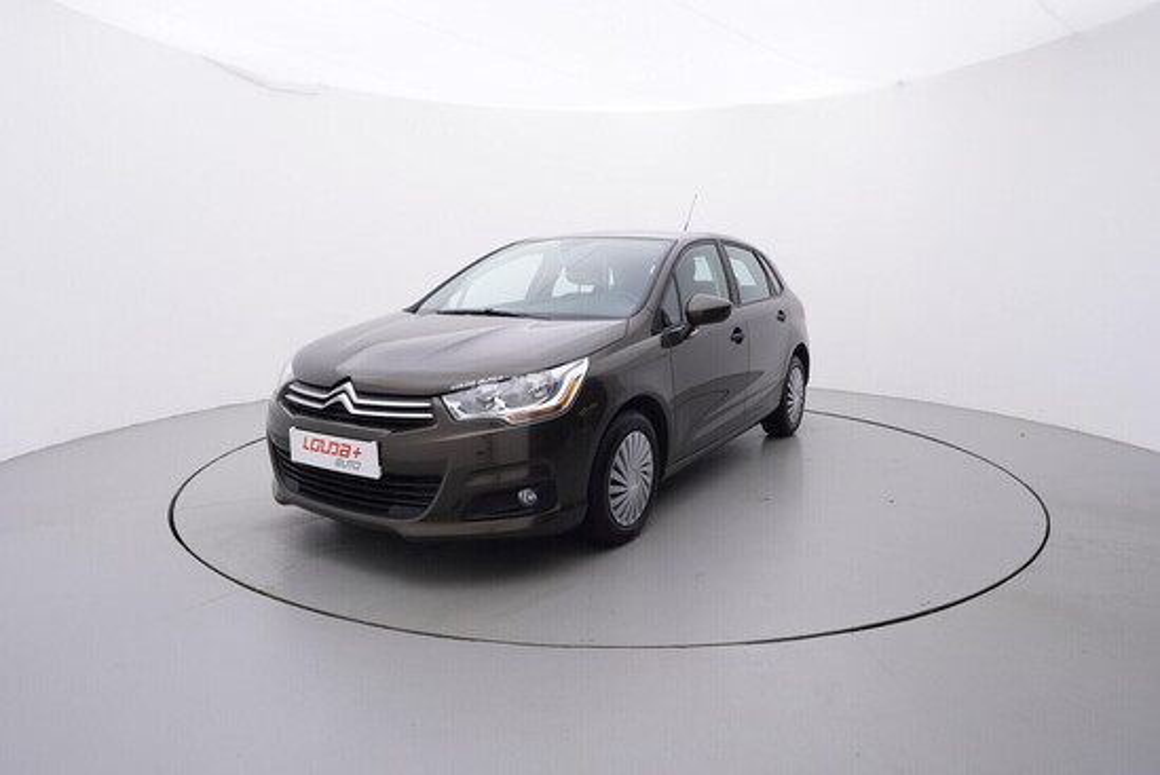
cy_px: 388
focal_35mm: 22
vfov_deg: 56.2
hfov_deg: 77.3
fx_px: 726
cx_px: 580
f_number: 5
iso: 200
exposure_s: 1/80
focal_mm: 15
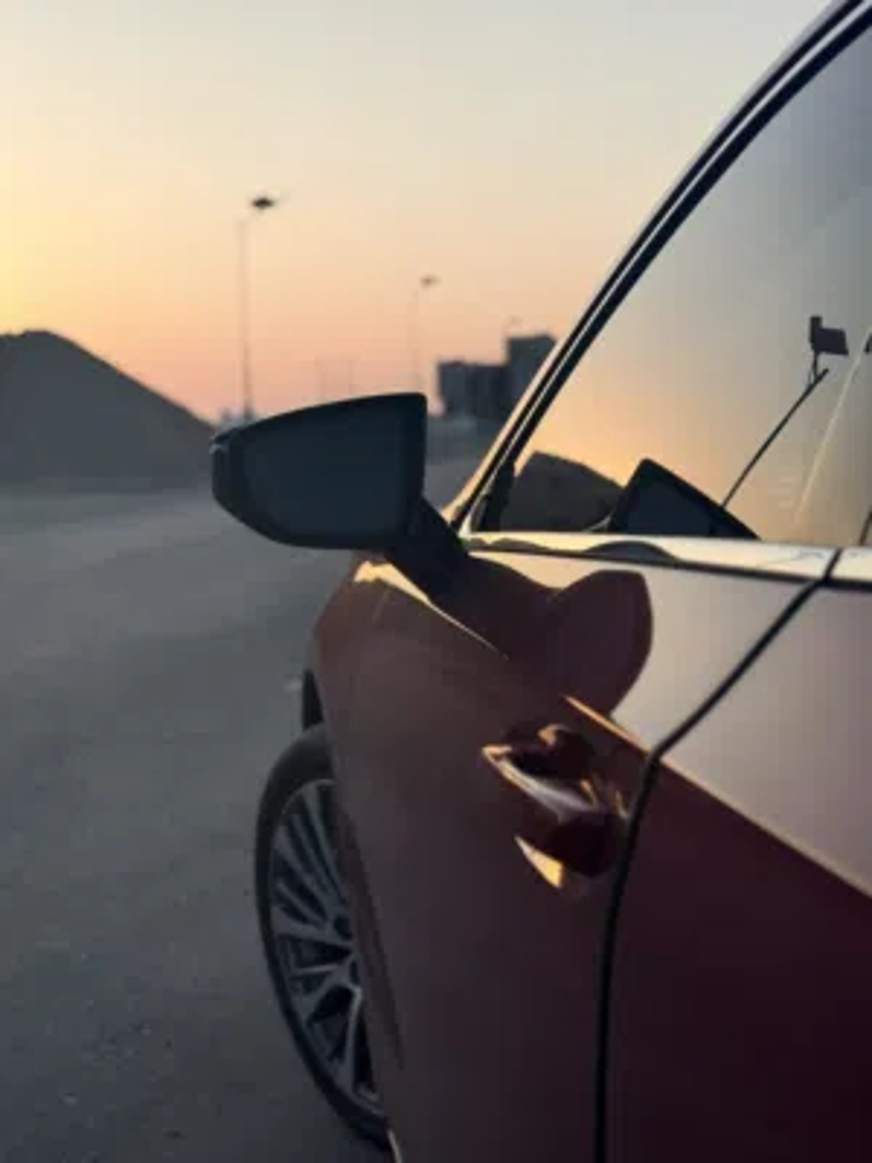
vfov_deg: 39.7
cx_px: 436
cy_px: 582
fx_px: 1612
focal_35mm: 48
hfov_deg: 30.3
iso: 64
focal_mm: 6.76
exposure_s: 1/2415
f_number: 1.78
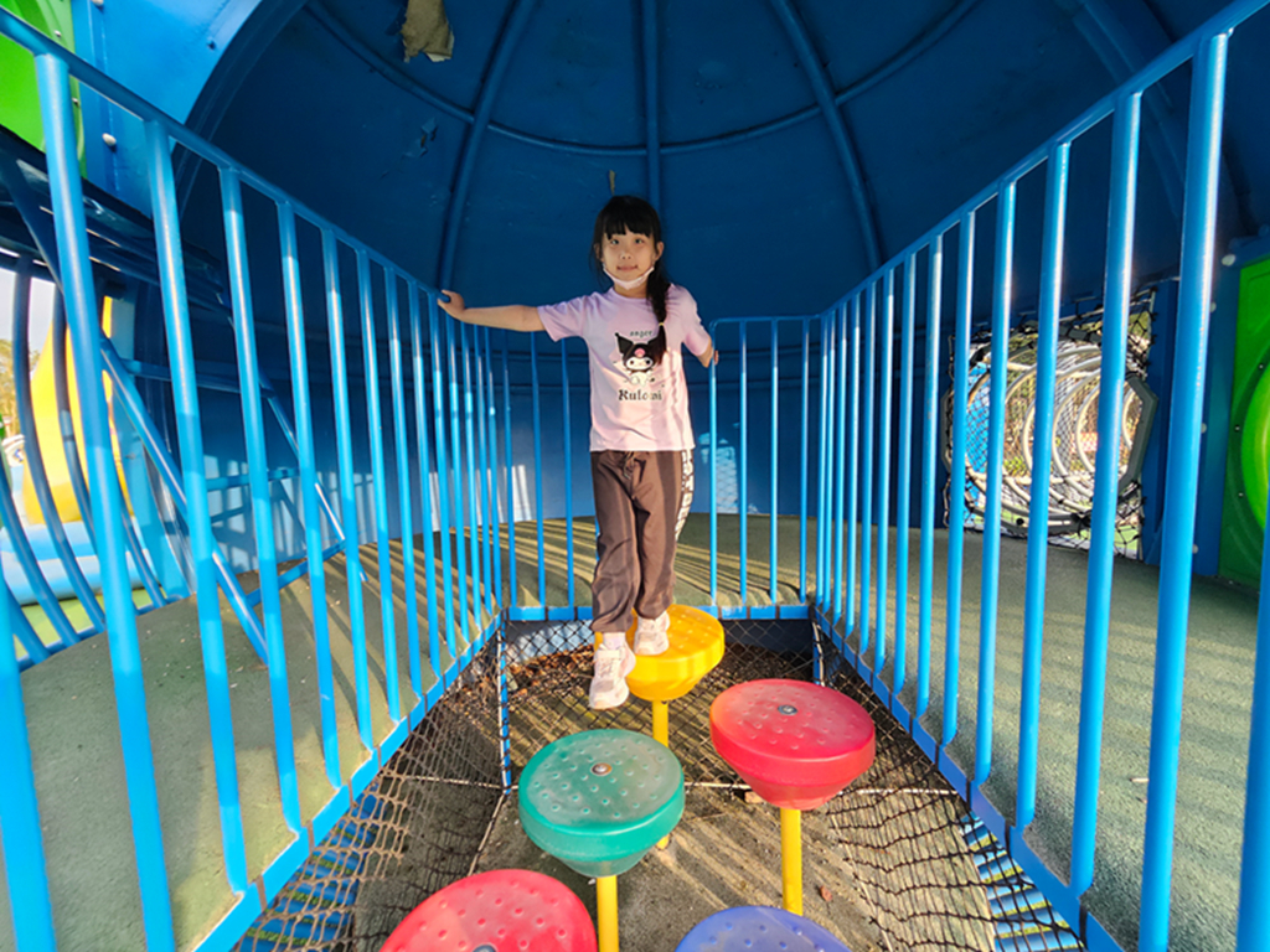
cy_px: 476
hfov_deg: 106.2
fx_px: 477
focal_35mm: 13
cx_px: 635
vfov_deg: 89.9
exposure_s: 1/100
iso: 160
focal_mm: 2.2
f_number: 2.2
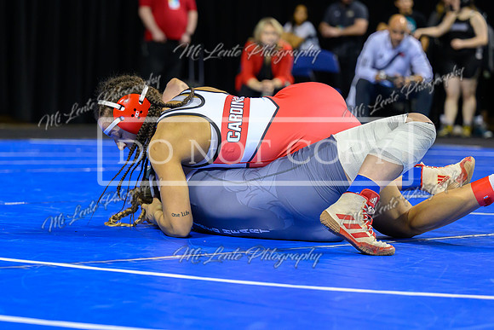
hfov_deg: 16.1
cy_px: 202
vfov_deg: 10.8
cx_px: 161
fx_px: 1745
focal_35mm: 127
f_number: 2.8
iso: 2500
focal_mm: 88
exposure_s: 1/800
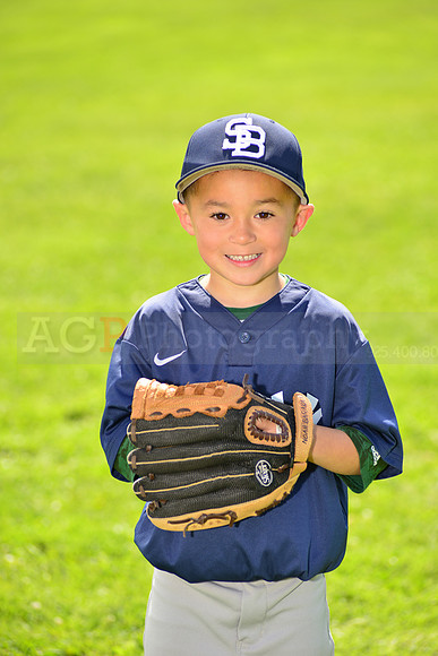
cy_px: 328
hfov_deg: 8.6
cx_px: 219
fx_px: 2918
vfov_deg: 12.8
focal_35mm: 160
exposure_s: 1/250
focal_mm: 160
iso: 100
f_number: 5
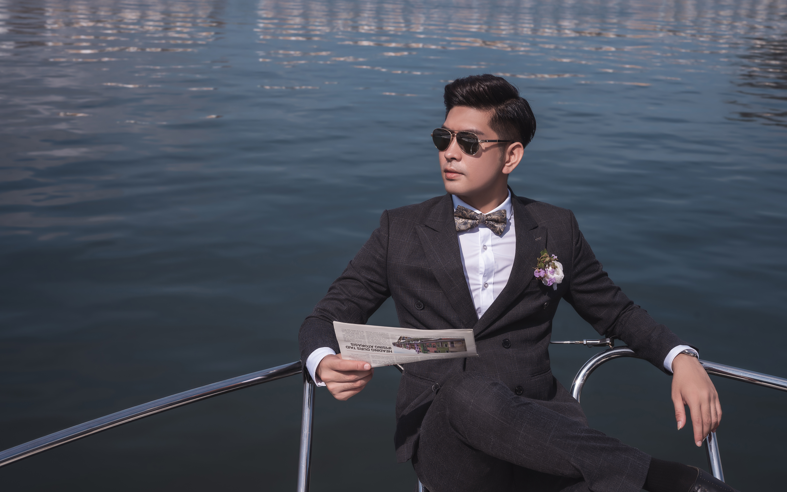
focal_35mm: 51
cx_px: 393
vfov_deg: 25.3
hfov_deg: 39.6
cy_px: 259
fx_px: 1094
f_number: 8
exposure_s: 1/400
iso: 100
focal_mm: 50
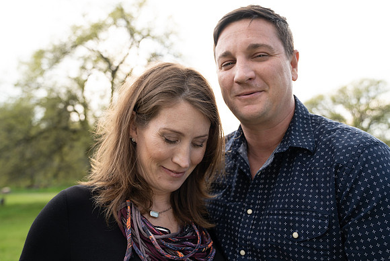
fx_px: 347
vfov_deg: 41.1
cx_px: 195
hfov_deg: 58.7
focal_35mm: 32
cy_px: 130
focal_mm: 32
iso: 125
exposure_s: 1/125
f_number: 3.5
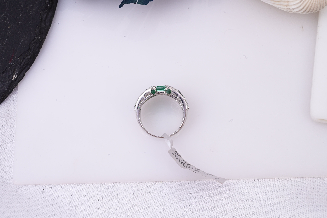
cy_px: 109
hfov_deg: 28.9
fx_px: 635
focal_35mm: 70
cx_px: 164
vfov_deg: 19.4
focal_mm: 70
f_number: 20
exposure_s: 1/80
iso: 640
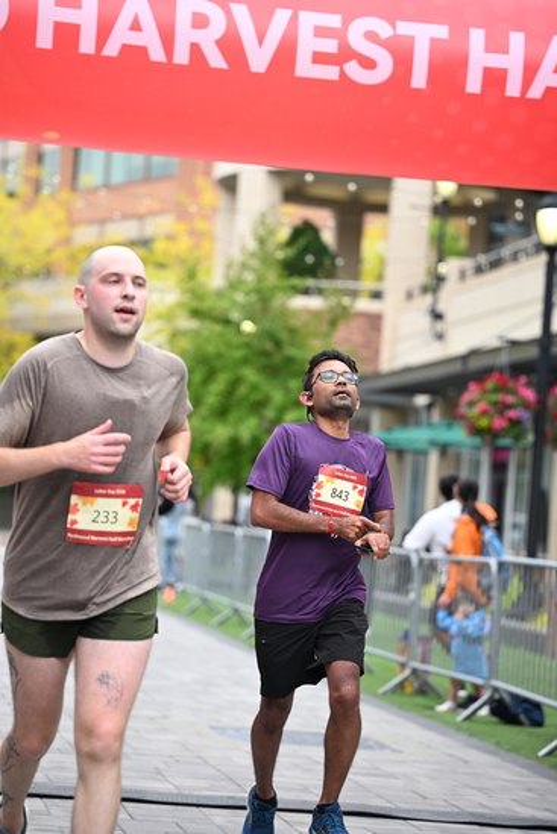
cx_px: 278
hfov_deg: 12.5
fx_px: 2551
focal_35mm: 110
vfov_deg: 18.6
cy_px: 417
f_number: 2.8
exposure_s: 1/1600
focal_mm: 110
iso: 640
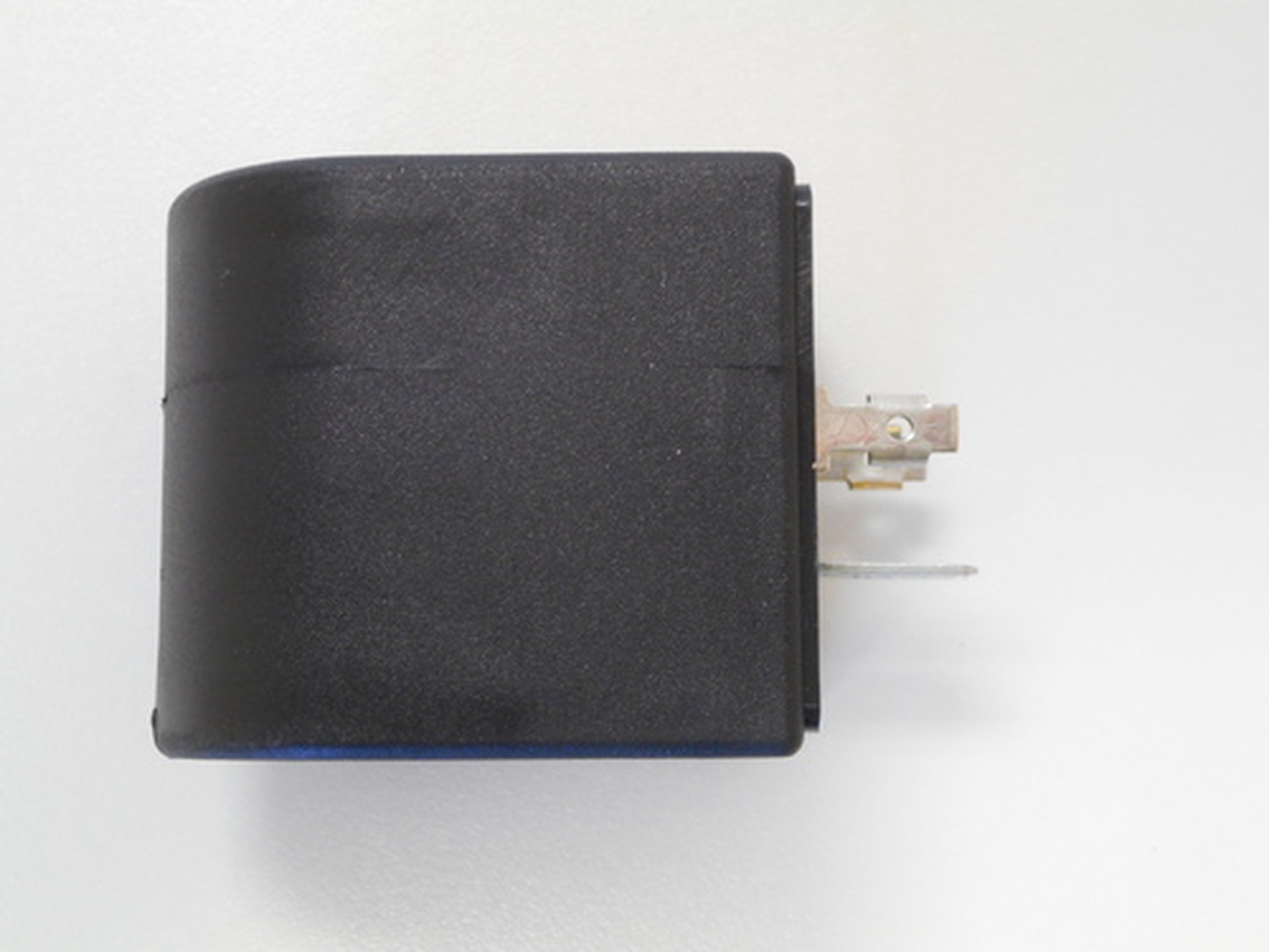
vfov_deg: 24.8
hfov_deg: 32.7
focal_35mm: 59
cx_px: 634
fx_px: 2163
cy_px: 476
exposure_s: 1/15
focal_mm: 10.5
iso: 400
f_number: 5.1
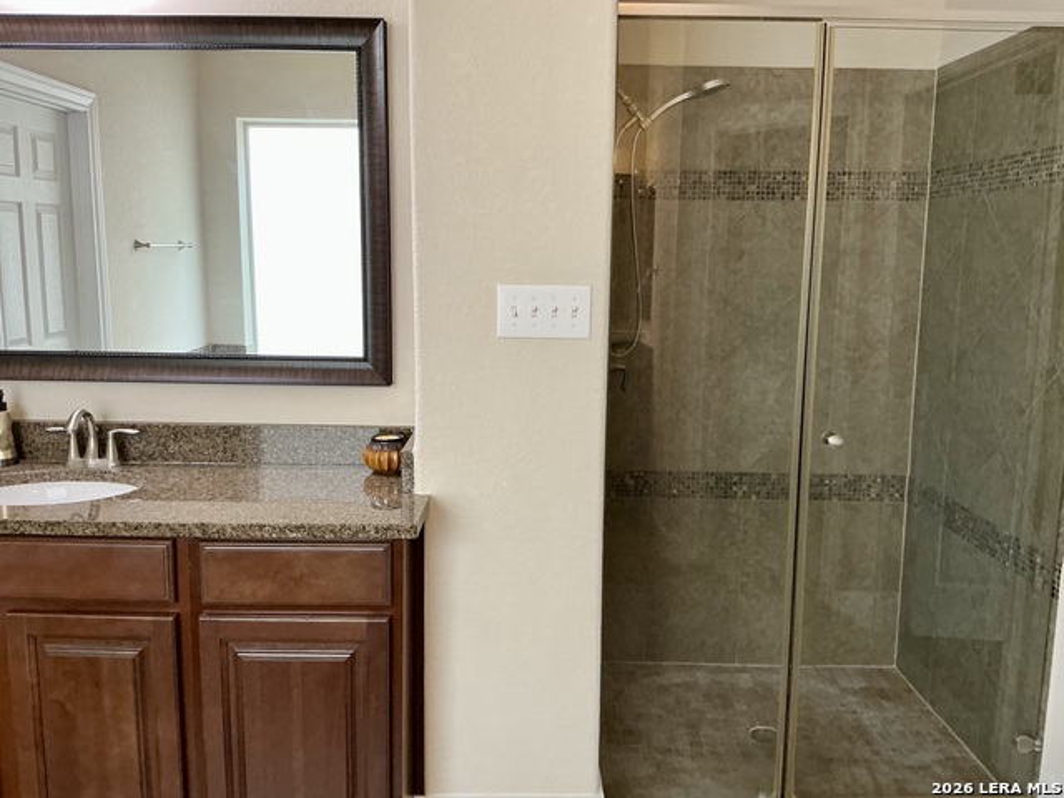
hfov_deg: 63.4
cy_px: 399
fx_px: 861
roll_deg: -0.3
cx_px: 532
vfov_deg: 49.7
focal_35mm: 28
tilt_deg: -8.7
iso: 125
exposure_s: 1/60
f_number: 1.8
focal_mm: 3
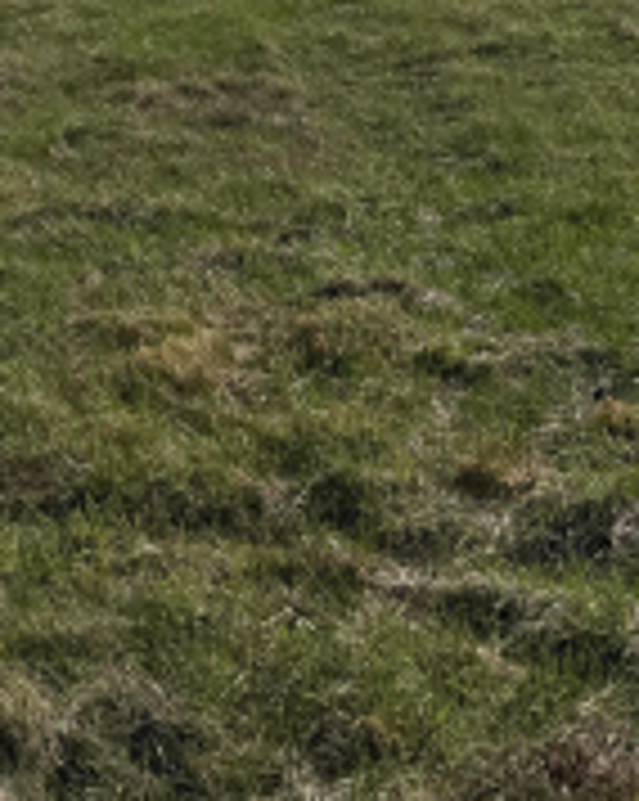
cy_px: -162
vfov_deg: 20.4
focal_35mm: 88
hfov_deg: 16.4
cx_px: -205
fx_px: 2084
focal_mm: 6.76
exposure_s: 1/9091
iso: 80
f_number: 1.78
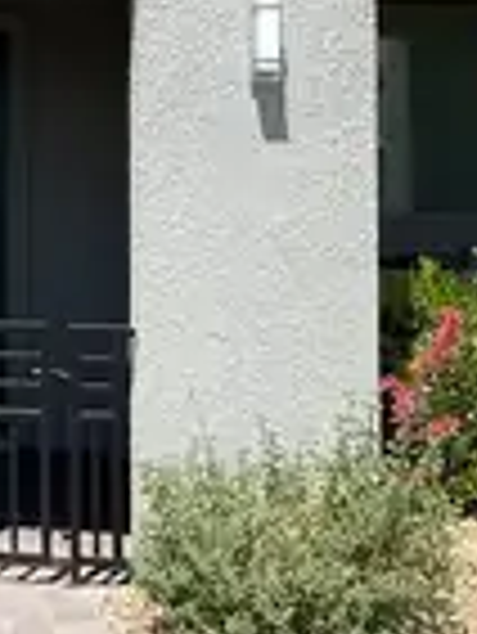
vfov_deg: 23.3
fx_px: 1504
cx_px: -324
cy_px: 90
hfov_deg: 15.9
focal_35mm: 82
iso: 25
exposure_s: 1/1377
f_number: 1.8
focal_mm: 3
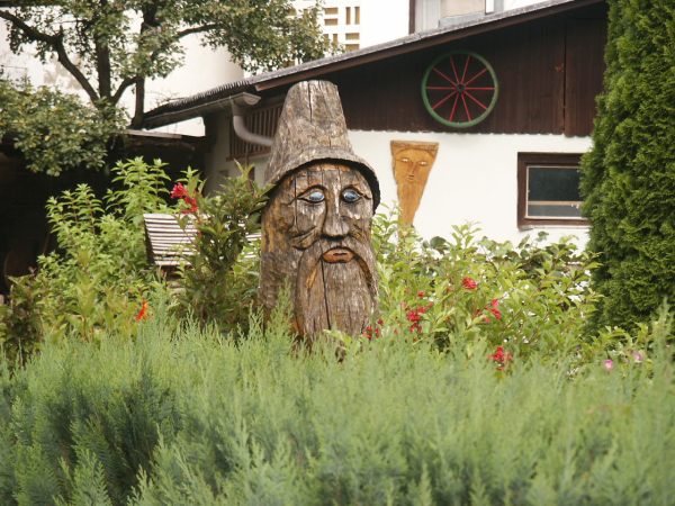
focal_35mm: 139
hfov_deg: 14.2
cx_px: 338
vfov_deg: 10.7
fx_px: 2710
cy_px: 253
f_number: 3.6
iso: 64
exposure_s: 1/250
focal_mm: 28.23
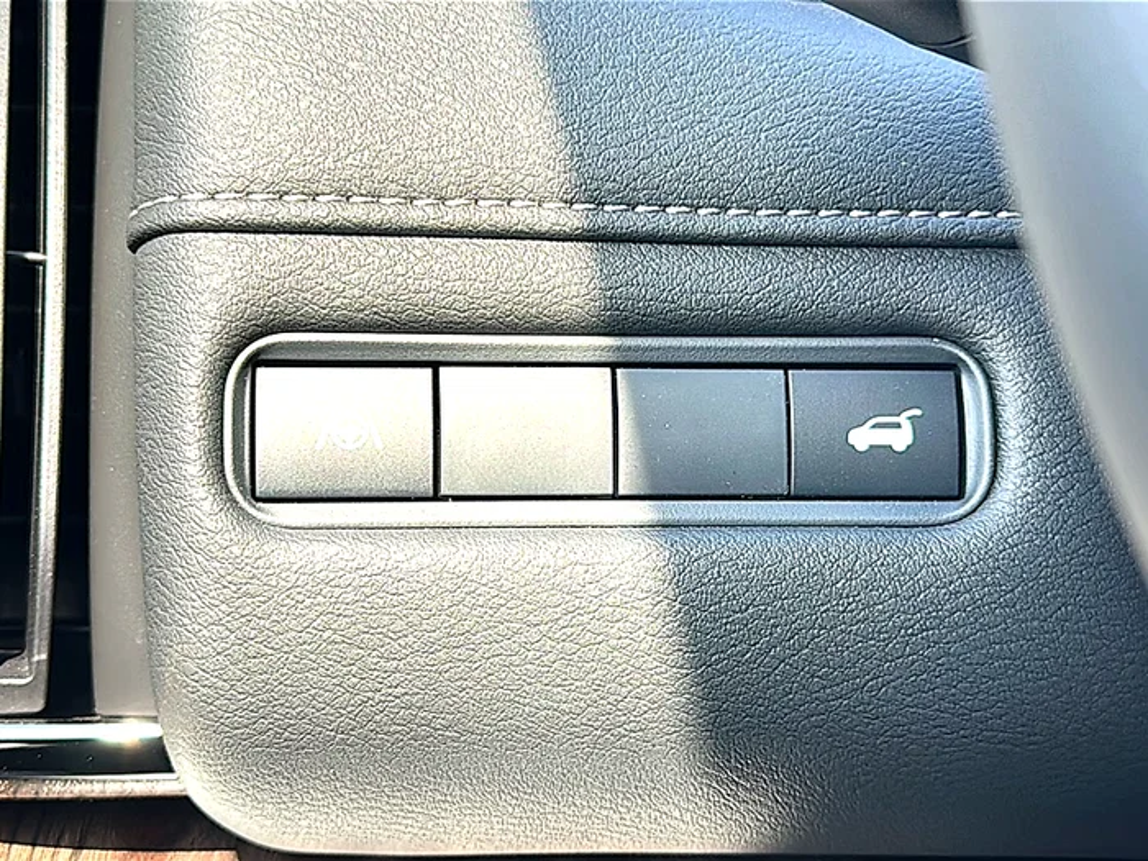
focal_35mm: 45
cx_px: 574
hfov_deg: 42.1
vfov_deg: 32.2
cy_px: 430
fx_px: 1492
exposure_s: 1/383
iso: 80
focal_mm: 6.86
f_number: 1.78
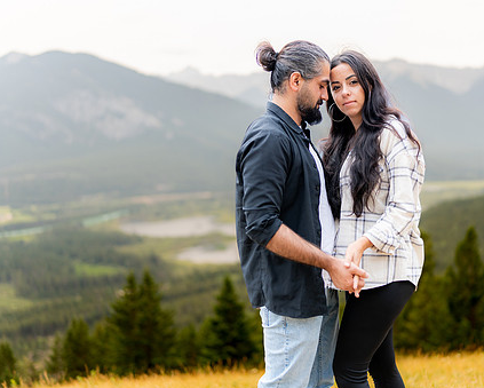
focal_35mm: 45
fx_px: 645
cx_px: 320
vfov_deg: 33.5
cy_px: 185
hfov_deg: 40.6
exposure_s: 1/5000
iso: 200
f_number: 1.2
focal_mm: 35
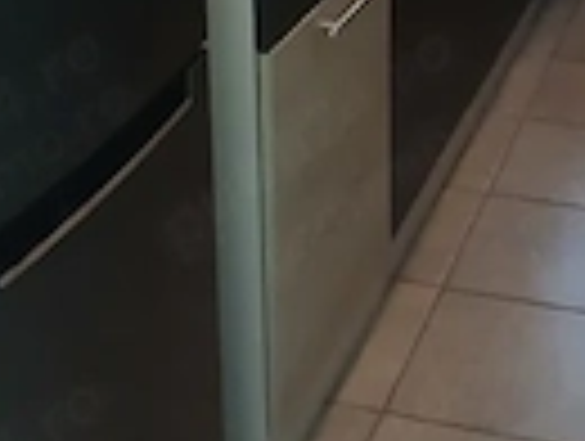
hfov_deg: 24.2
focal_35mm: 80
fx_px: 1354
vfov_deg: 17.2
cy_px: -158
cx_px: 396
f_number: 1.8
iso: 400
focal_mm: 3.98
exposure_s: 1/25.1
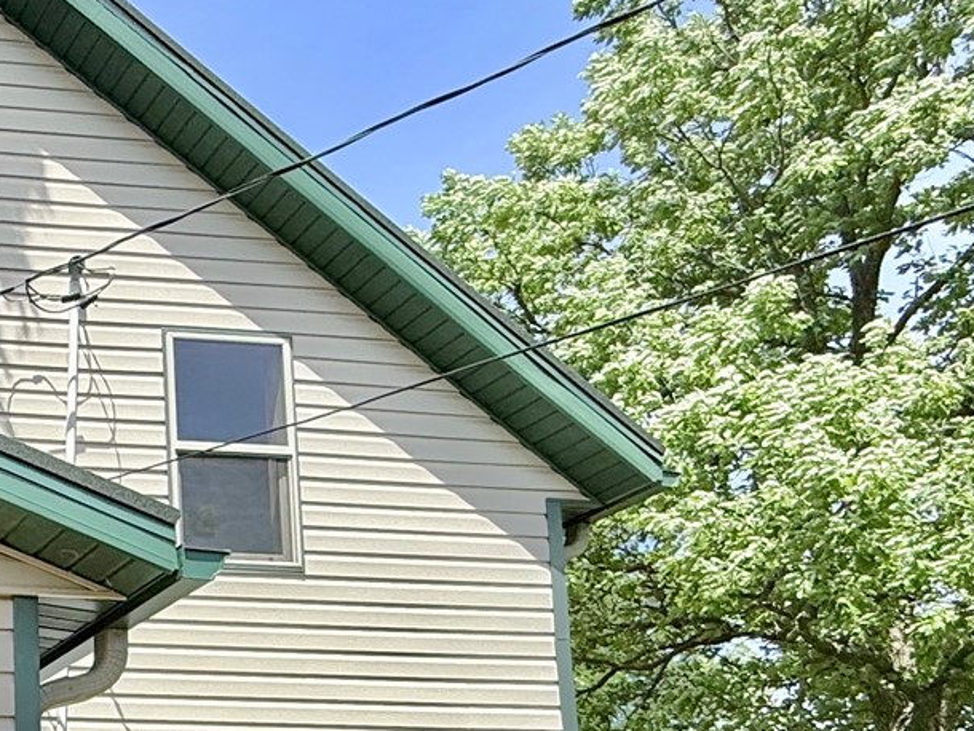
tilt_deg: +6.8
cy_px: 812
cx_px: -316
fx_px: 1323
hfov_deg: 30.8
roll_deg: -0.3
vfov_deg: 28.0
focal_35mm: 47
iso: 50
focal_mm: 2.22
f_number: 2.2
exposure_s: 1/2237
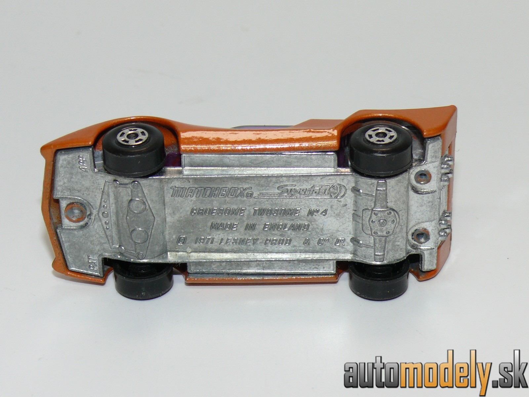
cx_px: 264
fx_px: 1559
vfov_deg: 14.5
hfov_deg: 19.3
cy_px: 198
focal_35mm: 102
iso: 100
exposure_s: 1/30
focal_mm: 13.3
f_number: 4
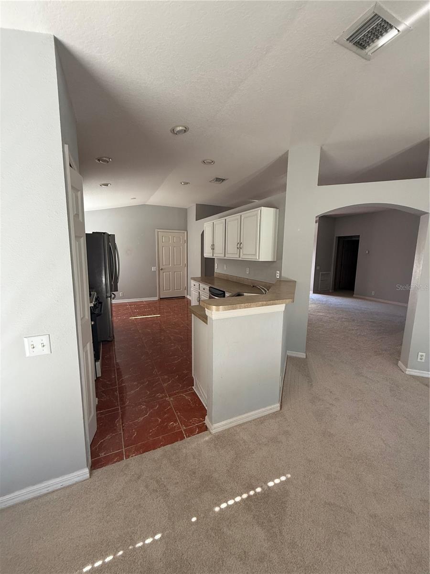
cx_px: 215
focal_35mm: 14
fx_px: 232
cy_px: 287
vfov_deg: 102.1
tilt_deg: -7.5
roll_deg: -0.9
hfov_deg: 85.7
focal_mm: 2.22
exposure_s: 1/99
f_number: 2.2
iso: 320
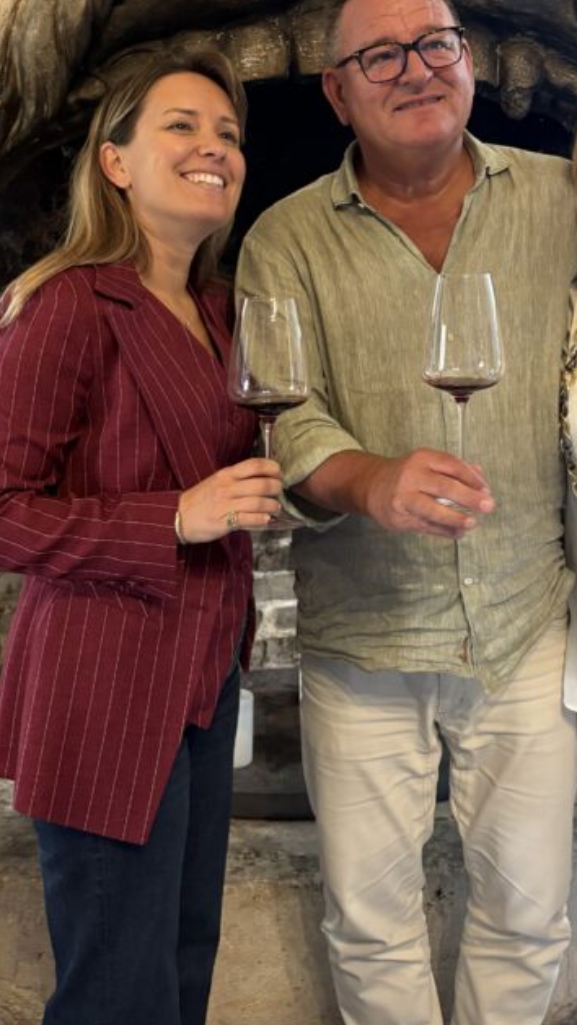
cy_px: 345
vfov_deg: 47.6
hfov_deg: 28.2
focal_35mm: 42
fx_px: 1142
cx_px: 380
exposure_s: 1/50
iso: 400
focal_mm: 5.96
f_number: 1.6
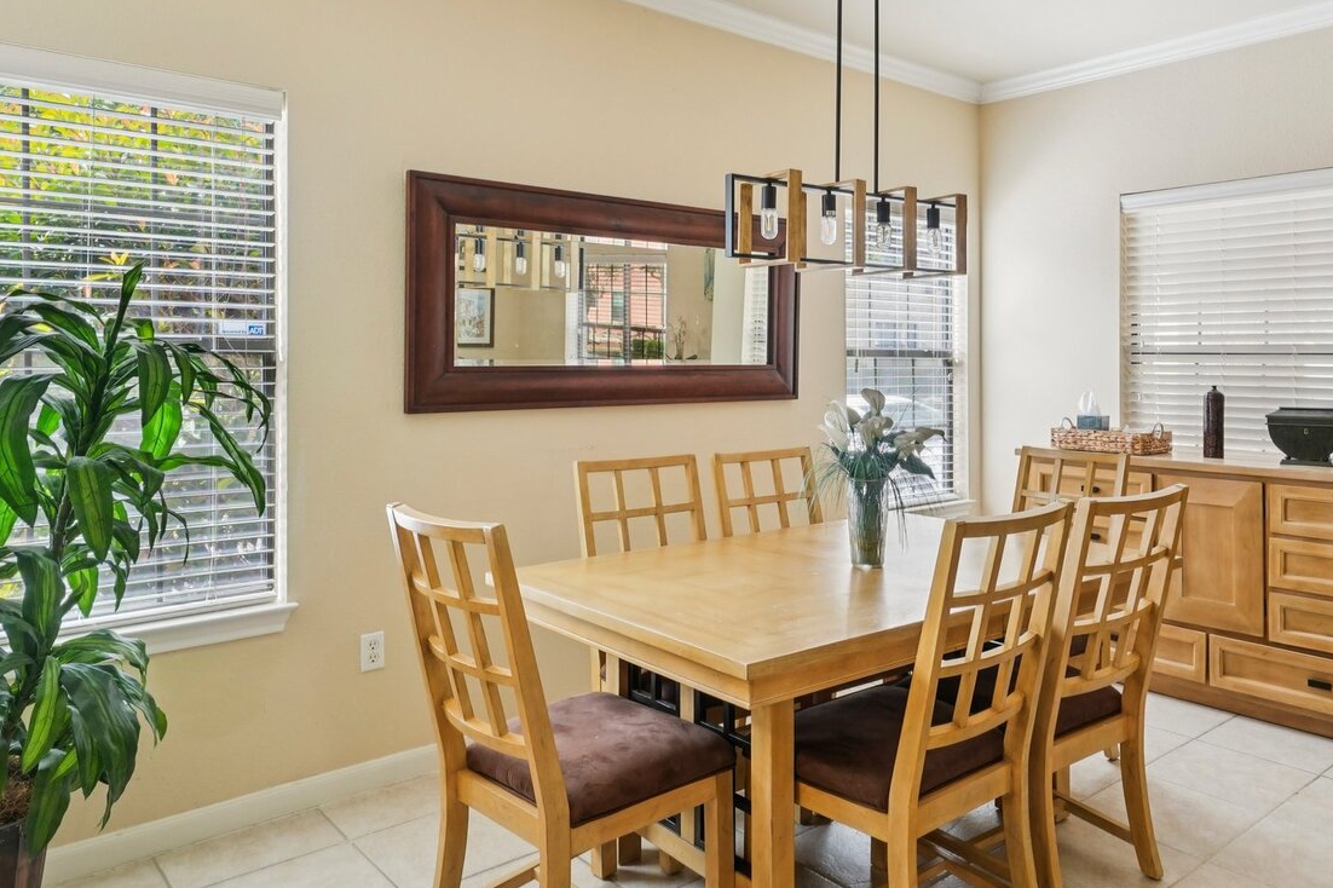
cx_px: 784
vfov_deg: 51.1
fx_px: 925
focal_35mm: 25
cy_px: 377
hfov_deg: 71.0
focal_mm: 17
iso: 800
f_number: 7.1
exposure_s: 1/80
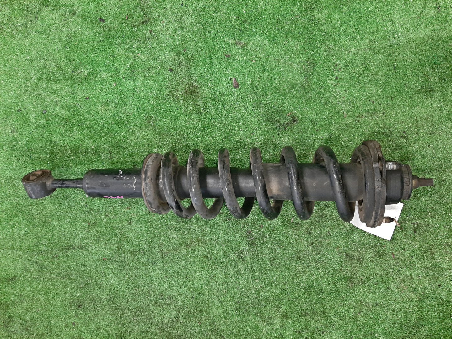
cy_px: 170
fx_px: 339
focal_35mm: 26
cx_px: 226
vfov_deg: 53.1
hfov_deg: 67.3
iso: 168
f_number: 1.7
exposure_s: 1/33
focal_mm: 3.93
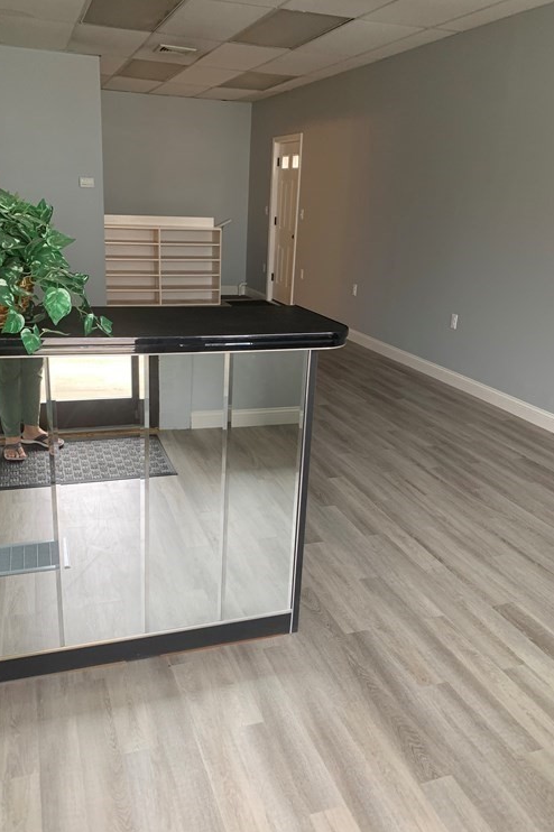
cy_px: 422
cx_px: 257
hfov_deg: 46.3
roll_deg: -2.4
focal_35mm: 28
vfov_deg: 65.5
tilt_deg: -17.6
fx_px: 647
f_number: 1.8
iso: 100
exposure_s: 1/91
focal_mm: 4.25
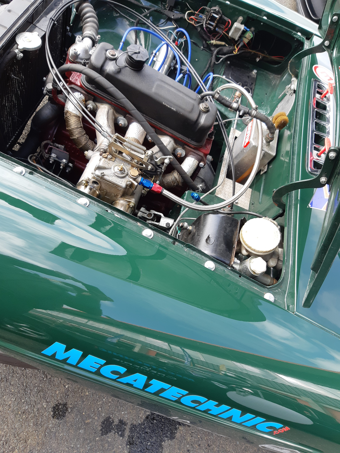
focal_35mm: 26
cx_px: 170
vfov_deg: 67.3
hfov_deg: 53.1
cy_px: 226
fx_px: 340
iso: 40
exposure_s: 1/263
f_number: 1.7
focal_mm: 3.93
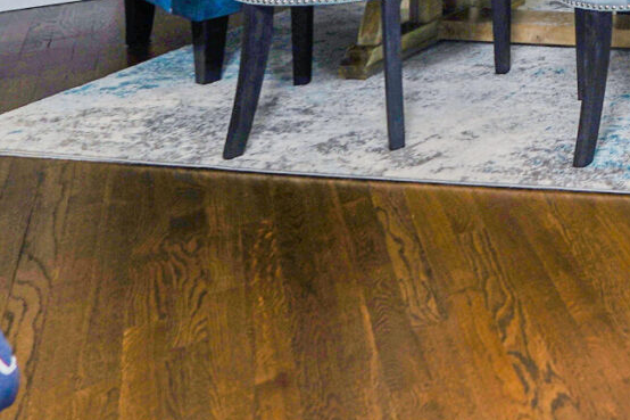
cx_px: 1219
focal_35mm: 74
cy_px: -407
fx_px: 1295
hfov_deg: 18.8
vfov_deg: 15.1
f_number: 4.5
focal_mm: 16
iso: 64
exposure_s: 1/40
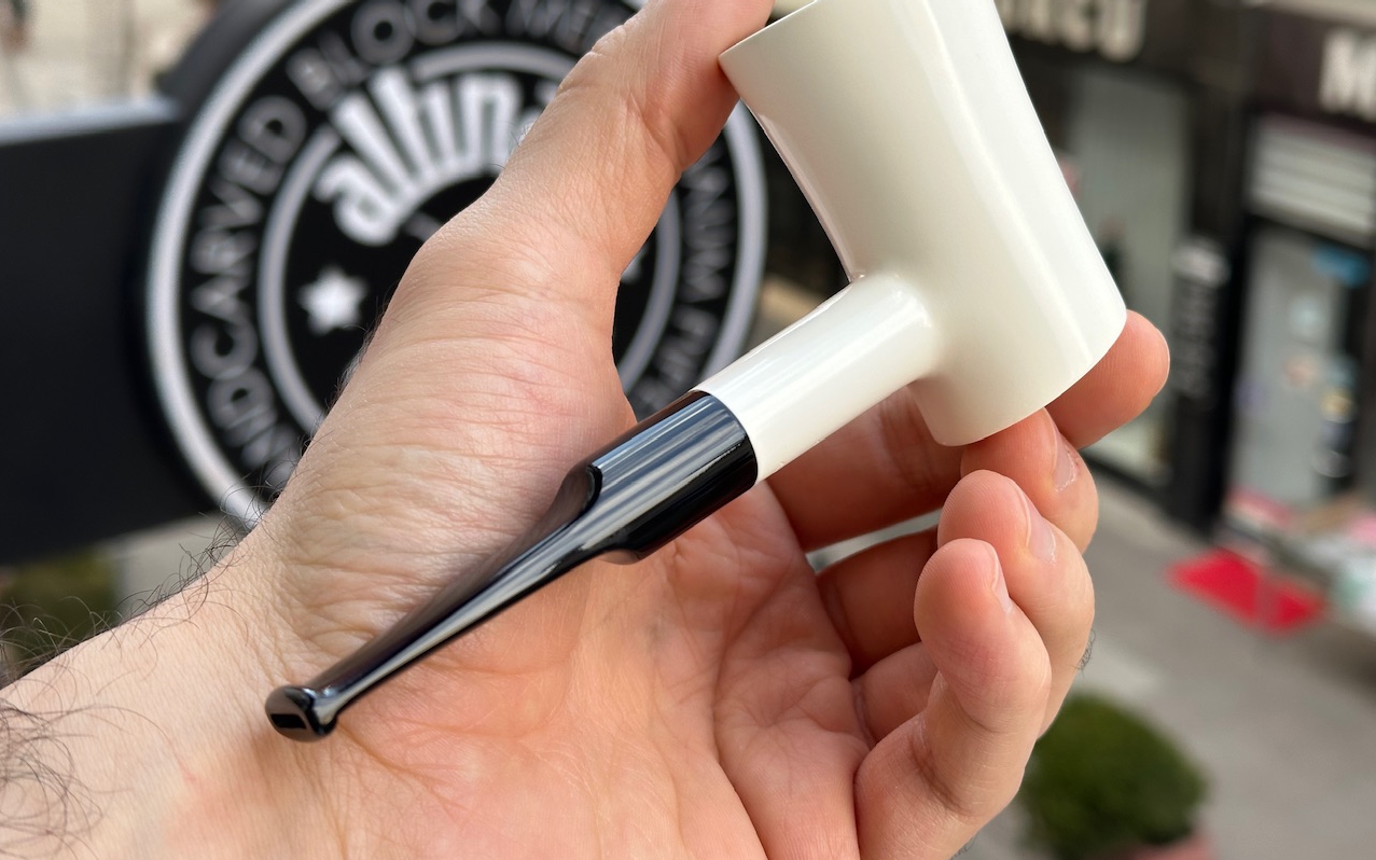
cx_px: 689
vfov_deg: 25.3
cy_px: 347
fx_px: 1912
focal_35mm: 51
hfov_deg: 39.6
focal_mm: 6.86
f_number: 1.78
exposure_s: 1/424
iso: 64
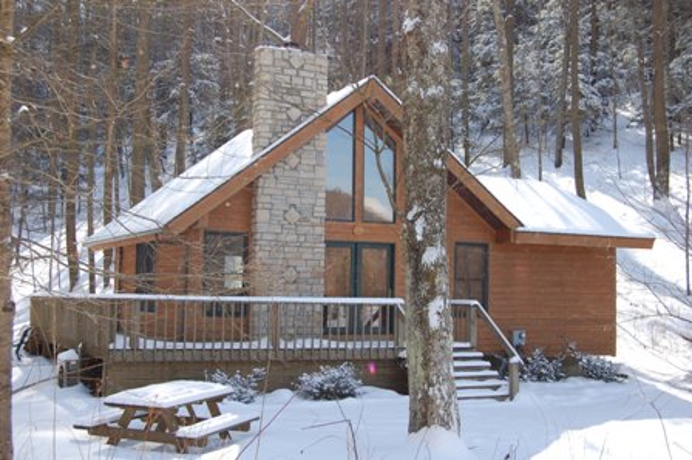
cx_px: 346
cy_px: 230
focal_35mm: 48
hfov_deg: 41.1
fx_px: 922
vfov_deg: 28.0
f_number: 7.1
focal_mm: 32
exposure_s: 1/200
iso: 200
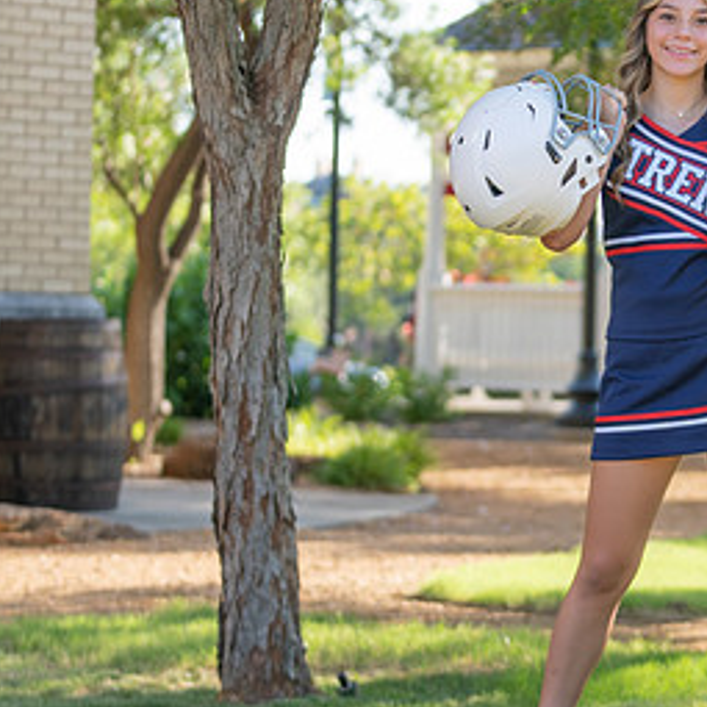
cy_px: 361
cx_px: 656
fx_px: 3628
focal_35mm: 157
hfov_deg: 11.1
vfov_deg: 11.1
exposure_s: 1/320
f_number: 2.8
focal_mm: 70
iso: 100
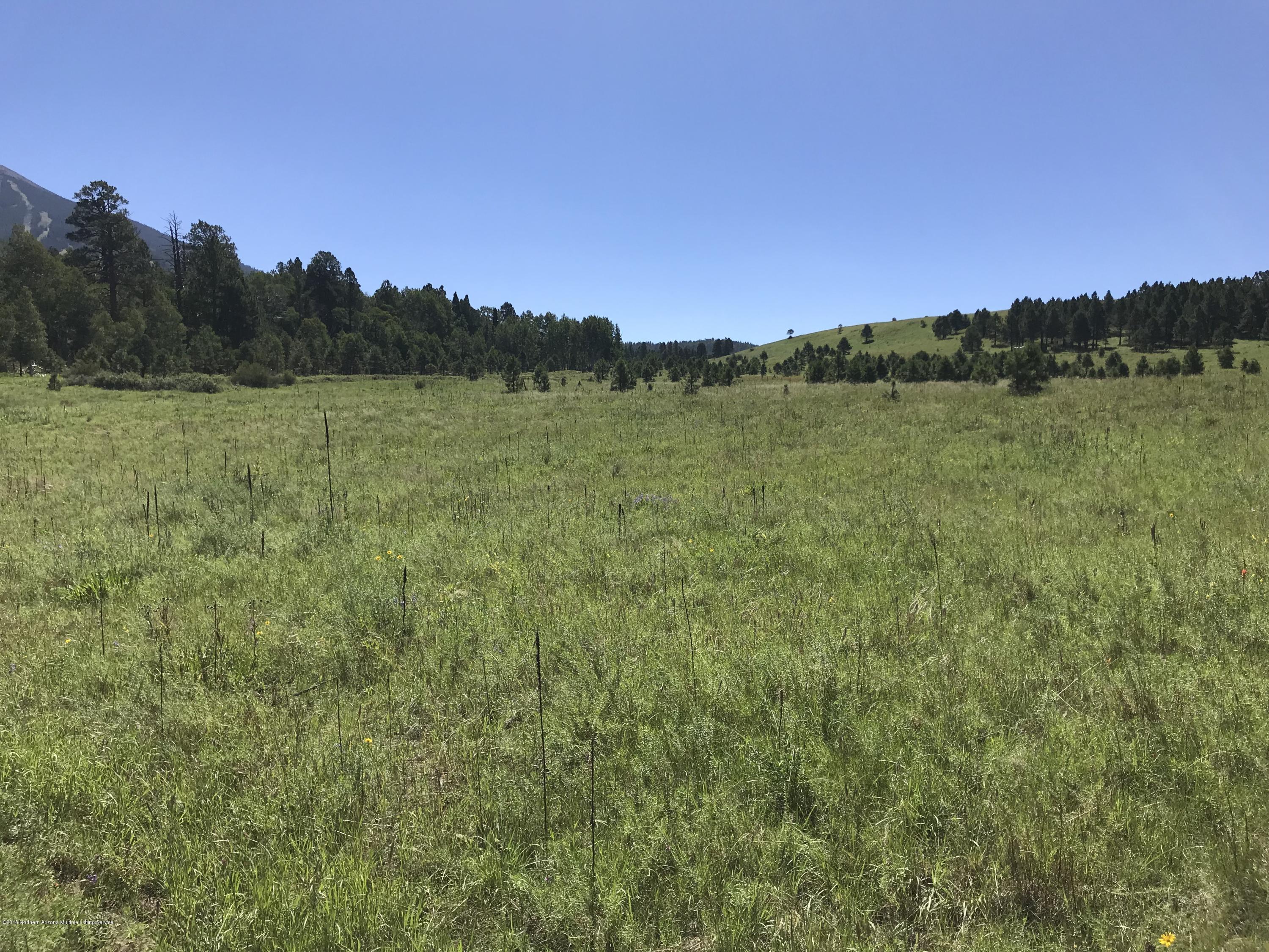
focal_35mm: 28
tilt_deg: -3.4
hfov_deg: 63.4
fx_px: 1026
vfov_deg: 49.7
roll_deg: -0.5
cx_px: 634
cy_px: 476
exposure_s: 1/2740
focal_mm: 3.99
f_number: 1.8
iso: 20
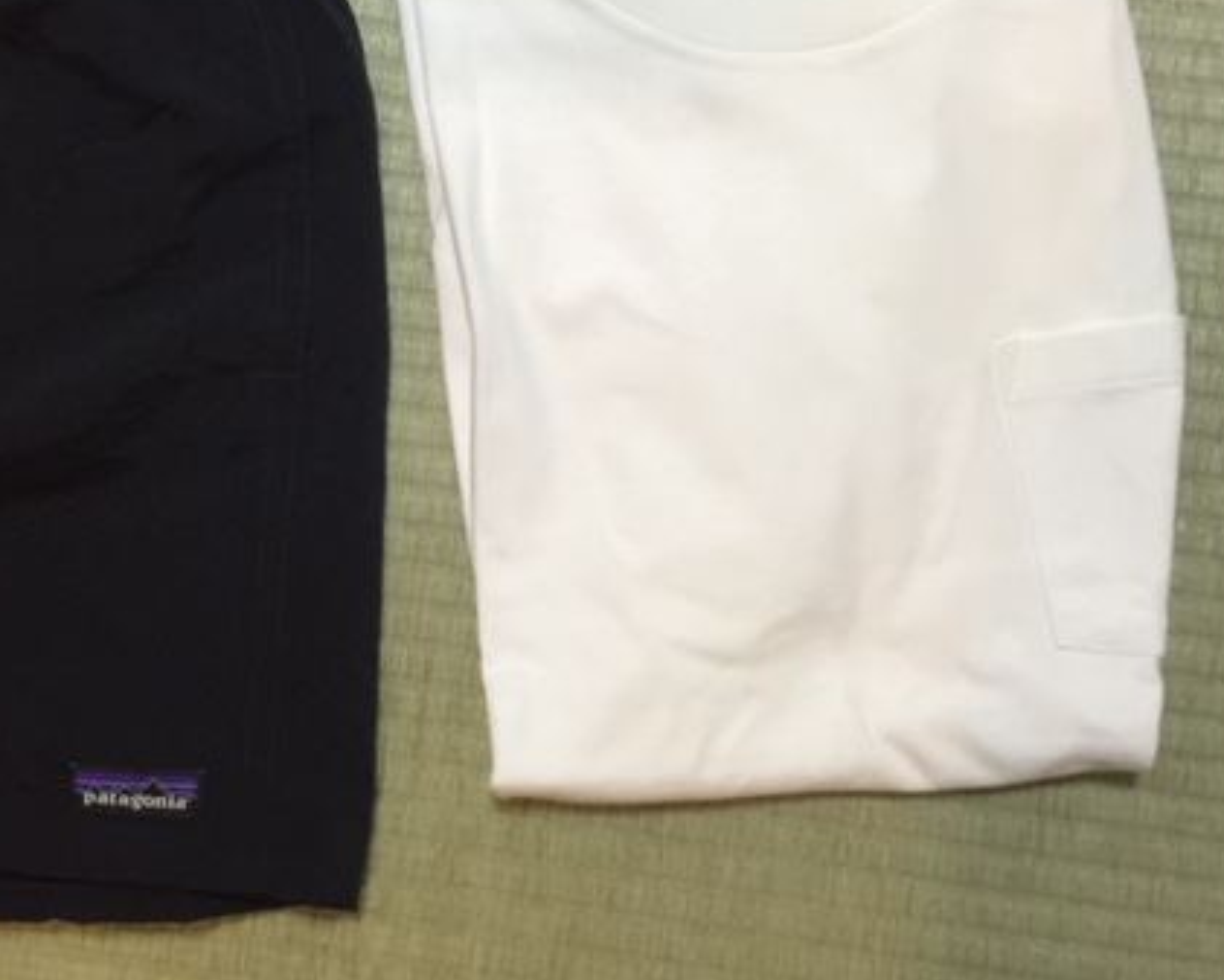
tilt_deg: -85.3
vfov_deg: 34.6
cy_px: 332
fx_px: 1558
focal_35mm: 43
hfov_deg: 41.9
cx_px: 337
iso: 160
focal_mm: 4.15
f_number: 2.2
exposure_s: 1/17
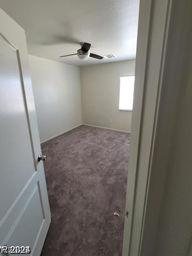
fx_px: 103
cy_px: 119
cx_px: 92
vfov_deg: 101.9
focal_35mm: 14
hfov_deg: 85.7
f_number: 2.2
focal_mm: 2.2
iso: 200
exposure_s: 1/60
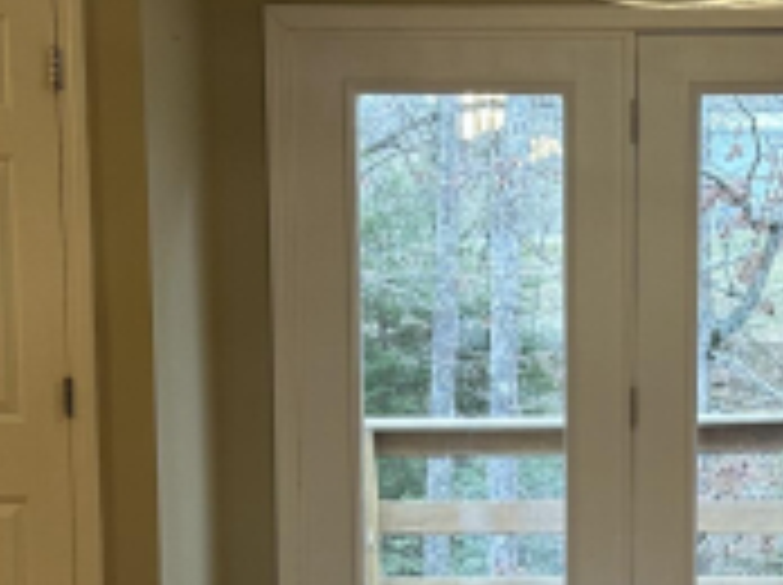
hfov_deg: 21.1
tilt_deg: -8.5
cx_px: 641
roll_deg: -0.4
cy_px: 508
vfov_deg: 15.9
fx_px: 2078
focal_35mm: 92
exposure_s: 1/120
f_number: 1.78
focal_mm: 6.86
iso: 125
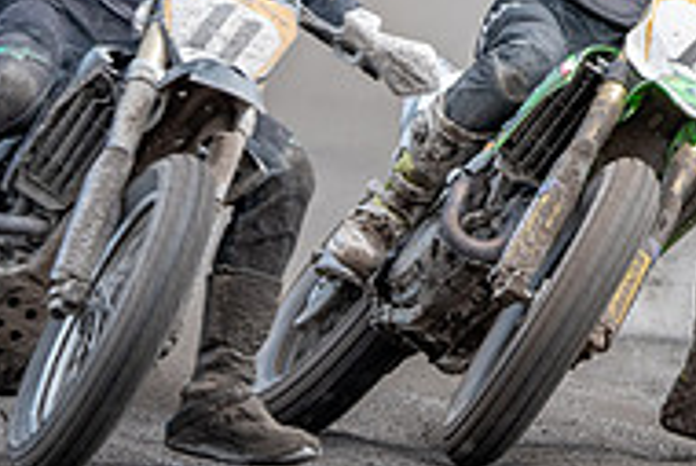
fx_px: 26022
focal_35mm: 1345
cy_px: 200
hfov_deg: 1.5
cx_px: 553
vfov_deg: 1.0
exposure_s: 1/400
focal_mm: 310
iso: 200
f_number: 5.6
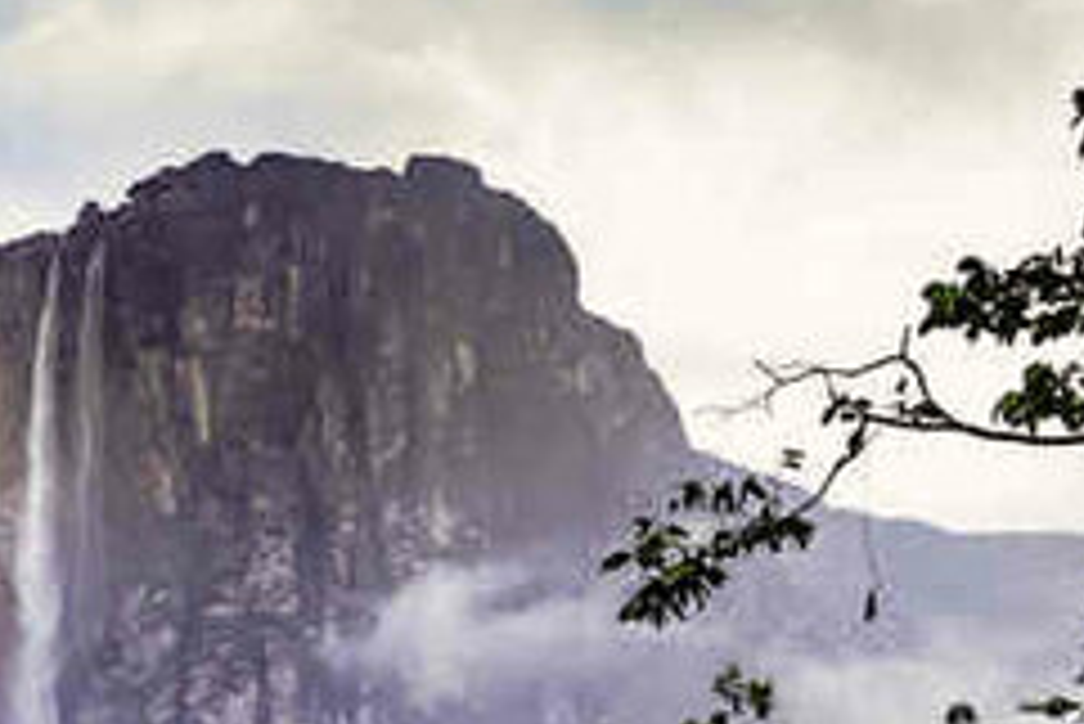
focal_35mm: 101
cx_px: -76
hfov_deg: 19.4
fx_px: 3043
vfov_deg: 13.4
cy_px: 717
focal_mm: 13.97
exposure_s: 1/2.5
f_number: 3.1
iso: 800
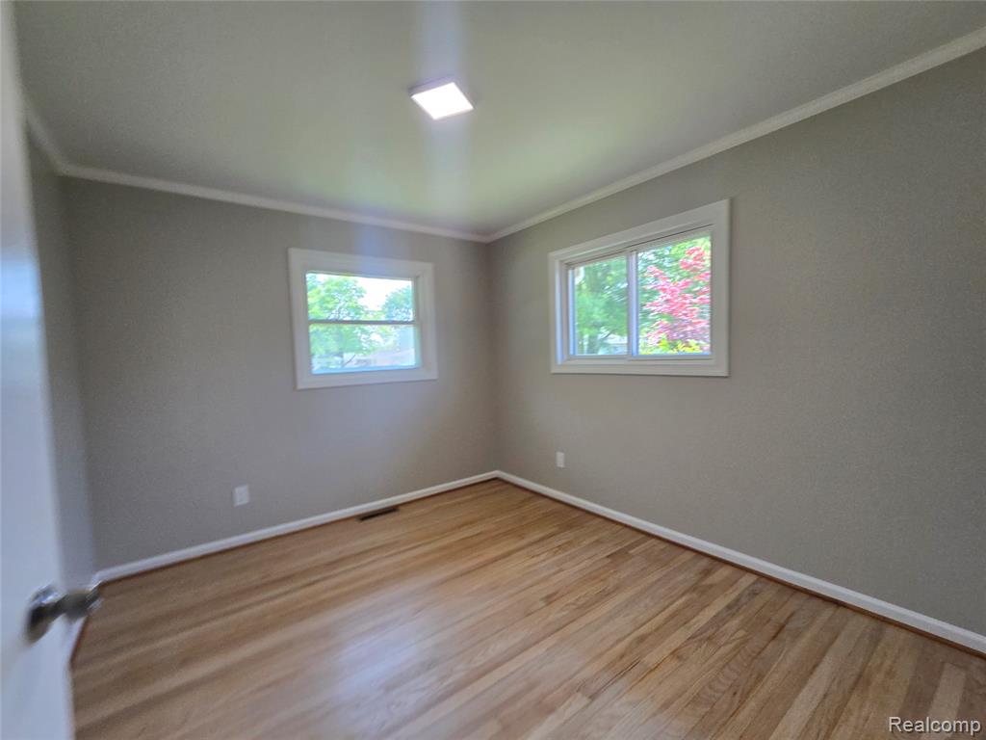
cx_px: 493
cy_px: 370
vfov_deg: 89.9
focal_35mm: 13
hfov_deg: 106.2
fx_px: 370
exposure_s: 1/60
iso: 64
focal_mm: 2.2
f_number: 2.2
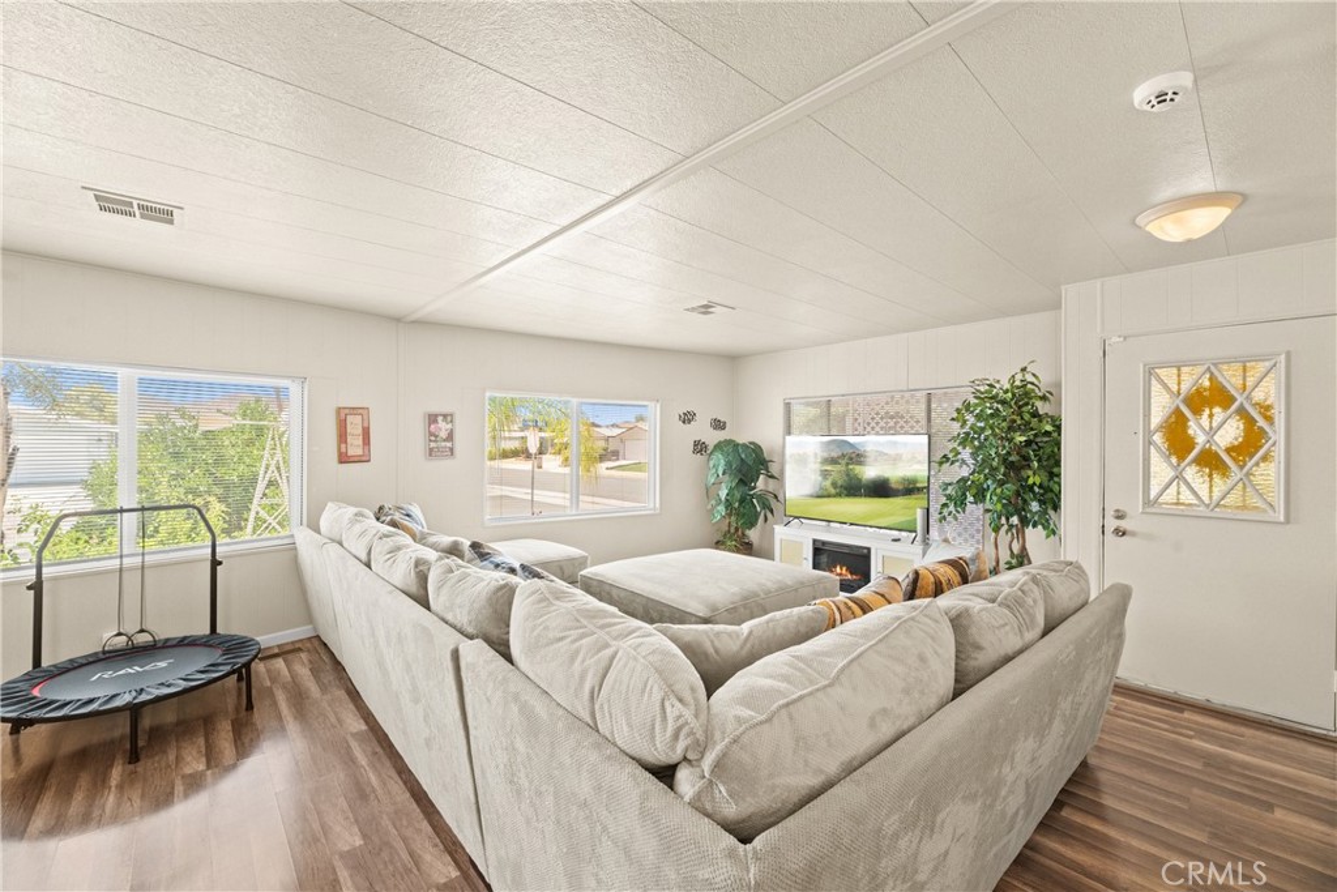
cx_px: 668
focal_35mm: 14
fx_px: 520
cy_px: 446
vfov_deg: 81.2
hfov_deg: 104.2
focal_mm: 14
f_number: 8
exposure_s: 1/8
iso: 1600
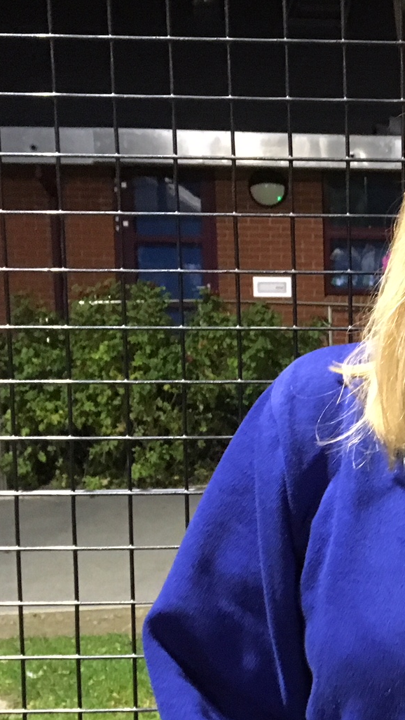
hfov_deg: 17.9
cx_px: 559
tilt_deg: -6.8
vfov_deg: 33.7
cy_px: 428
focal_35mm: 62
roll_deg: -0.7
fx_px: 1183
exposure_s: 1/17
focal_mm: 4.15
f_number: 2.2
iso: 320
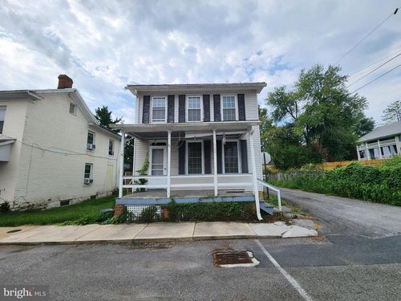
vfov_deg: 89.9
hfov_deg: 106.2
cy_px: 150
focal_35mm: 13
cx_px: 200
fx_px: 151
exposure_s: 1/2352
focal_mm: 2.2
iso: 50
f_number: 2.2
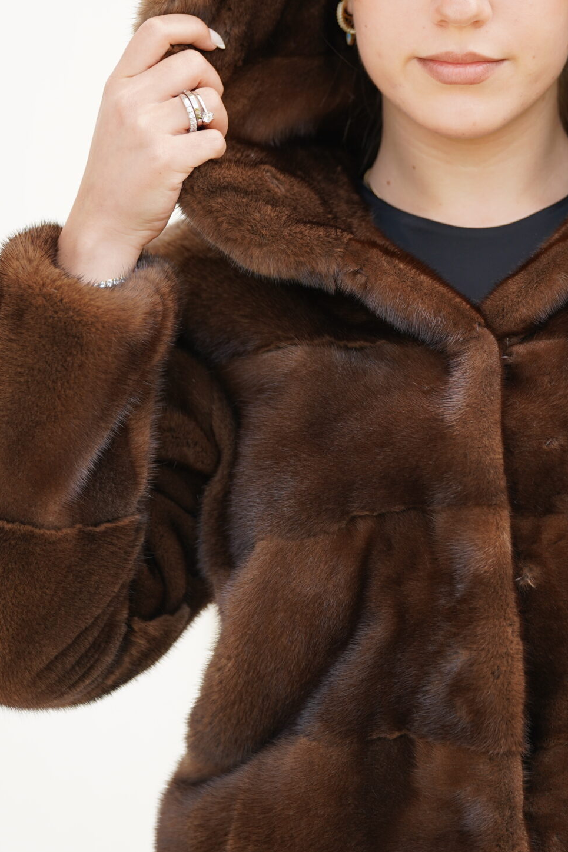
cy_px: 253
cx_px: 406
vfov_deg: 7.1
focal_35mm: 290
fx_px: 6864
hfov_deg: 4.7
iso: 160
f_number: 2.8
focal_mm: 164
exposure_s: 1/250
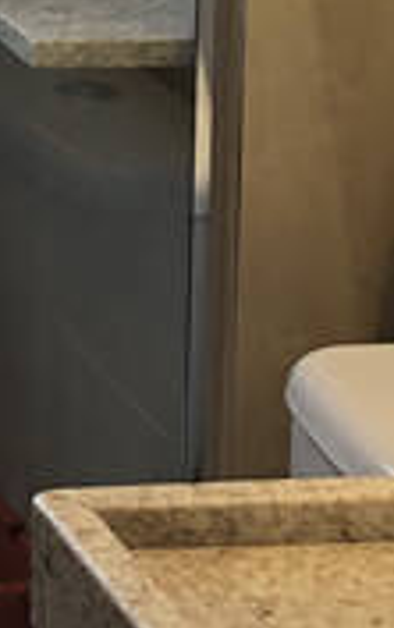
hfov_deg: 6.5
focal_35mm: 181
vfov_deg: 11.0
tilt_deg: -6.5
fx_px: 3102
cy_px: -373
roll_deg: +0.4
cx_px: -838
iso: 64
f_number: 1.8
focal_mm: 3.99
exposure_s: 1/120
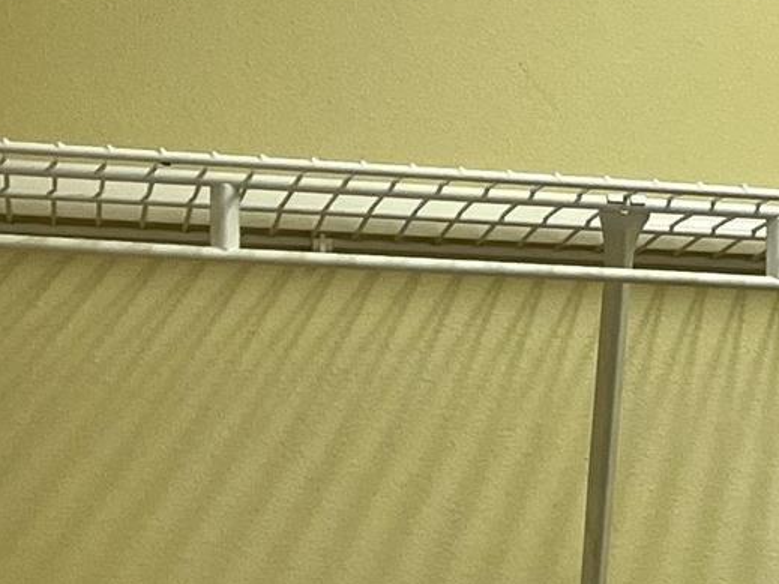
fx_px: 3465
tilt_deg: -0.9
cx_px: 1511
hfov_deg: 11.6
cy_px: 794
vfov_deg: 9.4
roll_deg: -0.2
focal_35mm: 154
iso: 125
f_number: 1.6
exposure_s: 1/120
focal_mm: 5.1
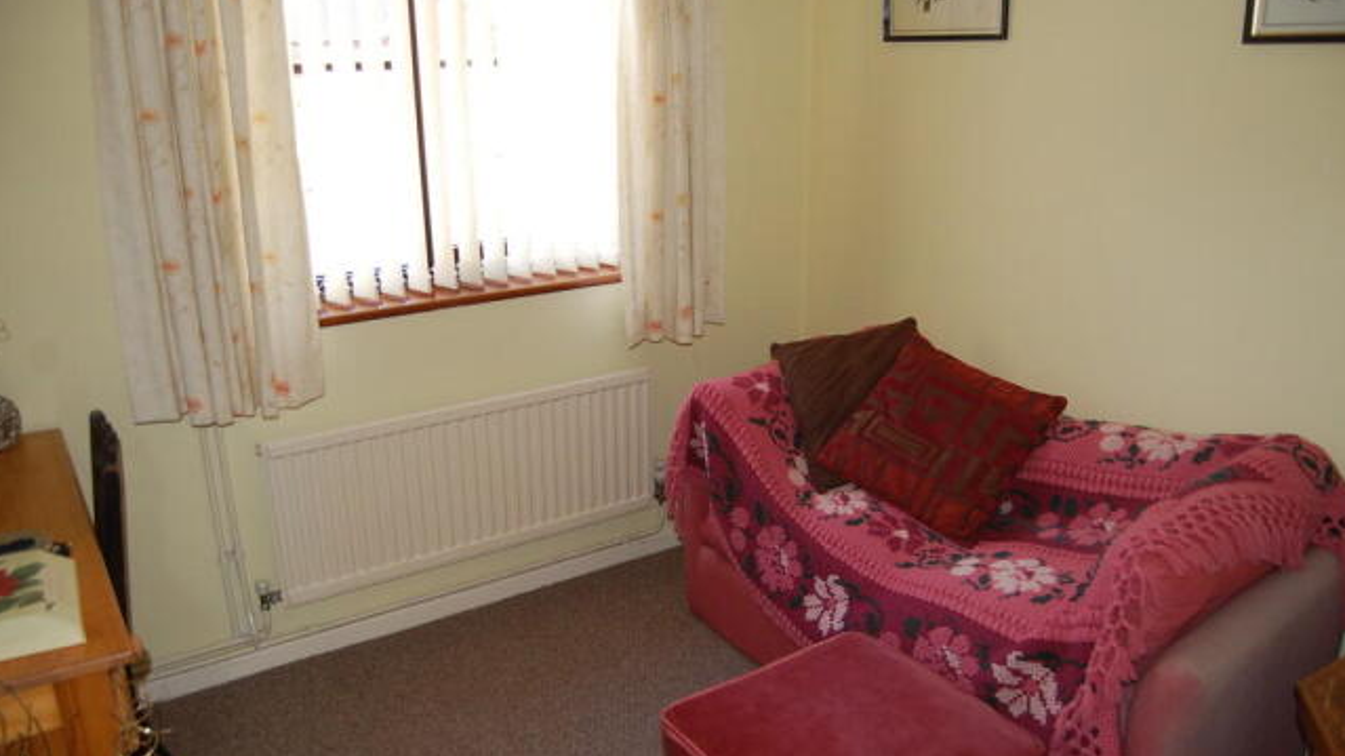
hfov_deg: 66.1
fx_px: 1034
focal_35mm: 29
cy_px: 414
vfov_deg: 40.1
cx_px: 676
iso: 400
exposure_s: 1/60
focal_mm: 18
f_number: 3.5
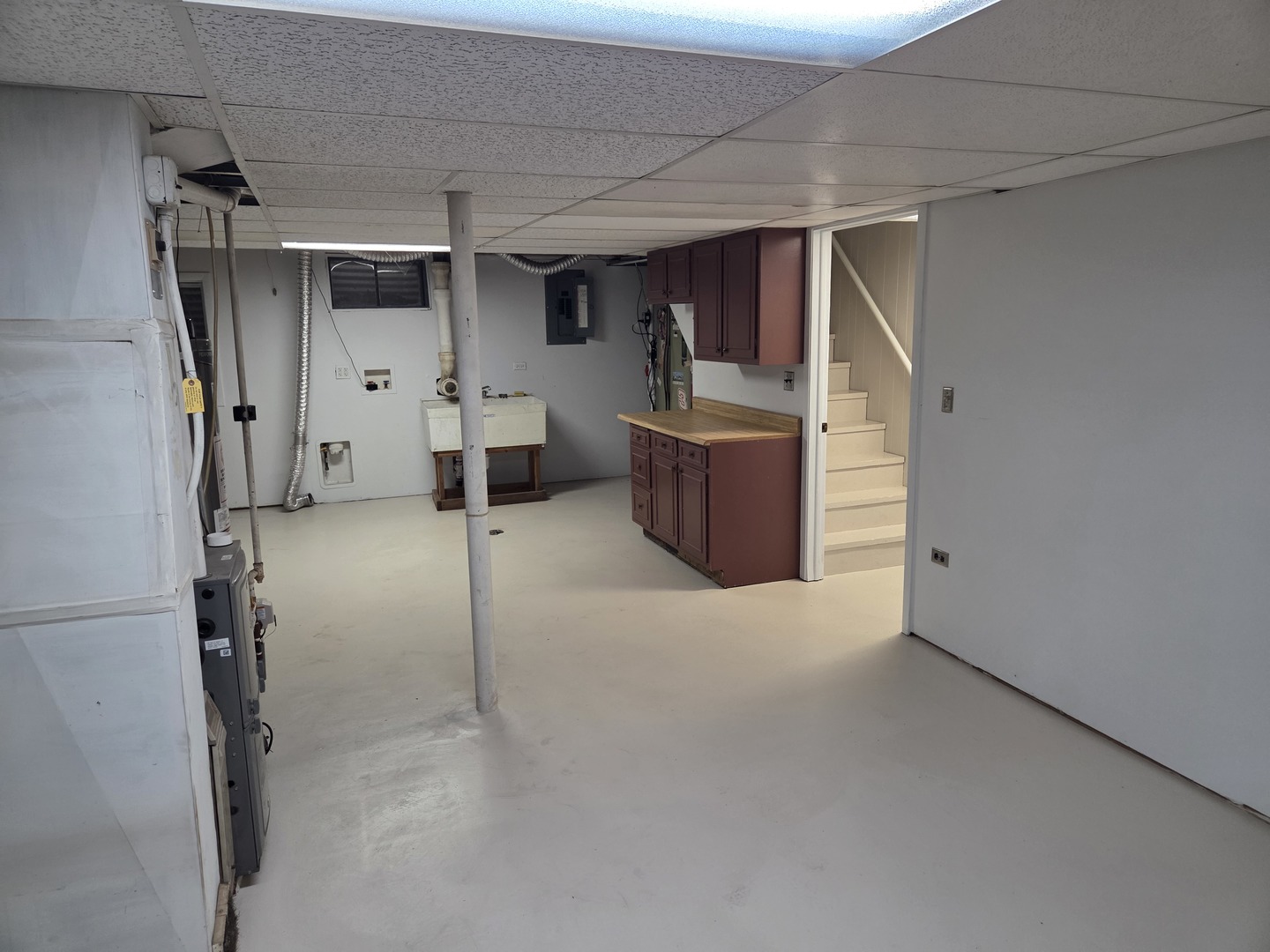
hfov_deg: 73.9
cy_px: 476
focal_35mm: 23
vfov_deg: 58.9
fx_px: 844
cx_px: 635
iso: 320
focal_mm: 5.4
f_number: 1.8
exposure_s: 1/120
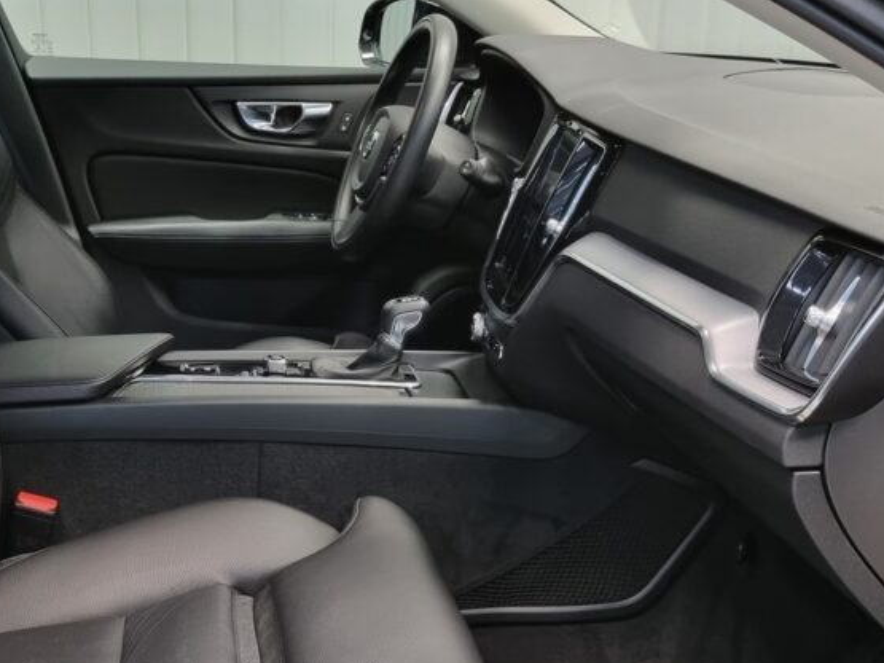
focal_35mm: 48
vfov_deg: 30.0
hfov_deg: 39.4
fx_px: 1226
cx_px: 341
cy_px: 456
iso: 250
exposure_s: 1/50
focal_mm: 5.4
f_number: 1.8
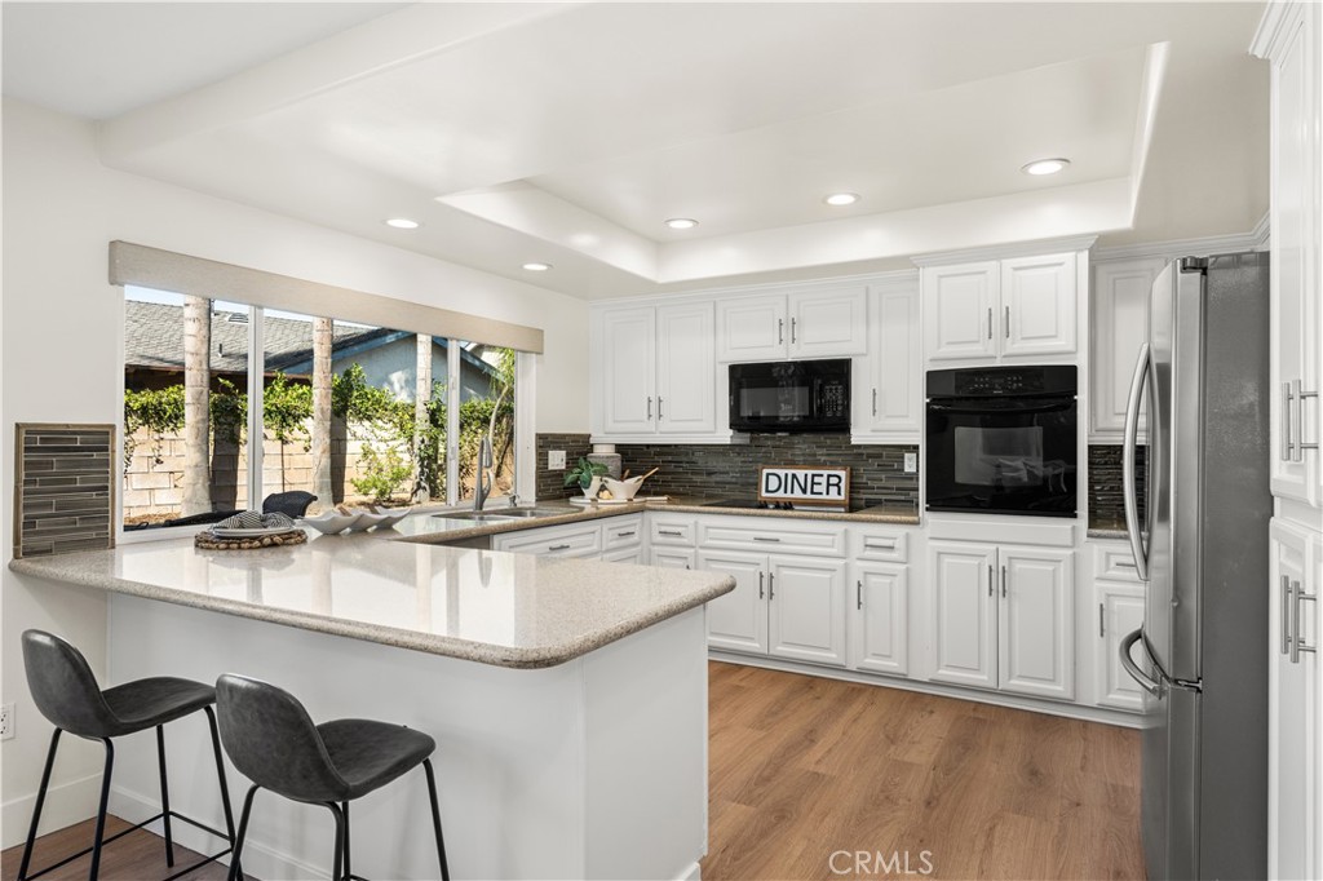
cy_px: 440
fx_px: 716
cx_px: 662
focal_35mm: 20
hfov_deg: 85.4
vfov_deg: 63.2
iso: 100
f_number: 6.3
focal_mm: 19.5
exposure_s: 1/30
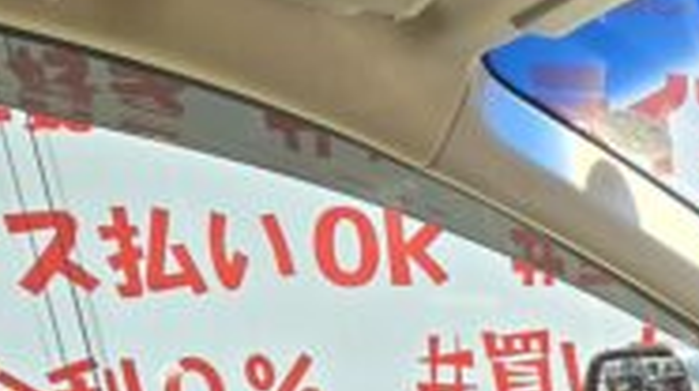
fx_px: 1129
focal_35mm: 61
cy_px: 812
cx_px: 936
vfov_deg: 15.3
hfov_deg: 27.8
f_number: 2.2
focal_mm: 2.2
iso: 50
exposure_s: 1/133
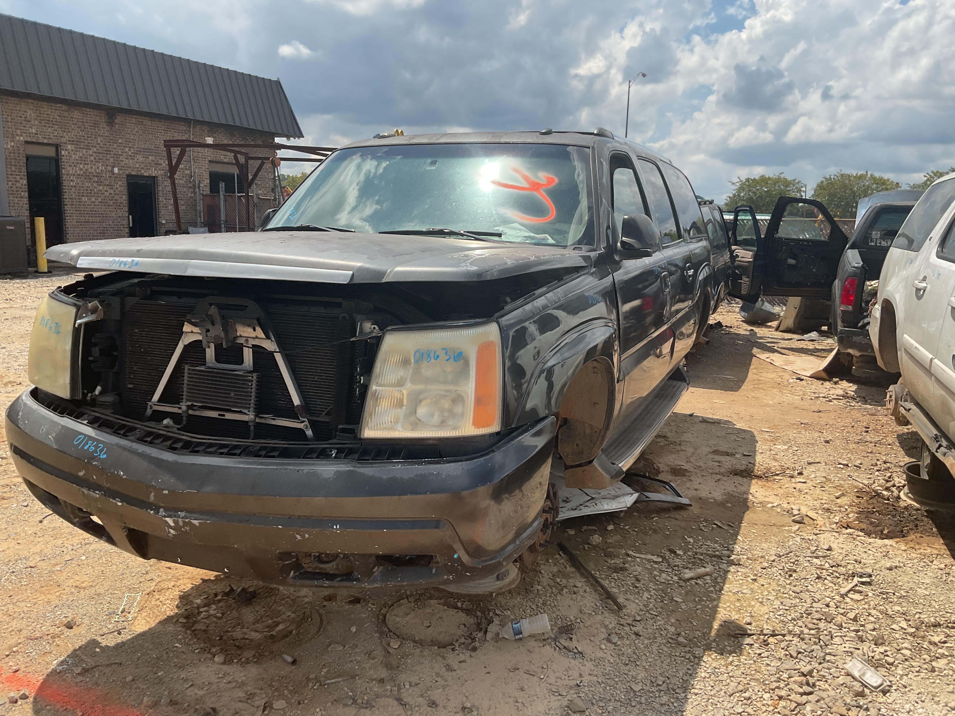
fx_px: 800
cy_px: 358
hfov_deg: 61.7
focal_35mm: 29
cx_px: 478
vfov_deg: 48.2
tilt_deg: -9.4
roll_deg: -1.5
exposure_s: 1/2141
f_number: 1.8
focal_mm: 3
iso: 16
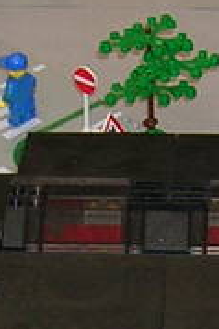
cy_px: 430
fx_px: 2066
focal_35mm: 226
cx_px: 195
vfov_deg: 9.0
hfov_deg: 6.1
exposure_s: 1/60.1
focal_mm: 5.8
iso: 50
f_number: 2.8
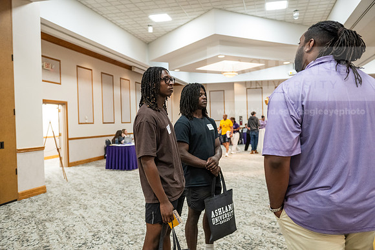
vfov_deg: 41.1
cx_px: 188
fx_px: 333
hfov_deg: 58.7
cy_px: 125
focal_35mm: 32
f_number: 3.2
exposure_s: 1/200
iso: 4000
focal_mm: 32
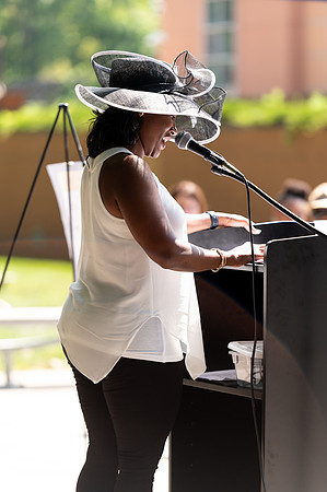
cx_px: 164
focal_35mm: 170
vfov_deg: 12.1
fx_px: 2321
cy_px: 246
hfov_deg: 8.1
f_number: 2.8
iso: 100
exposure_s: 1/640
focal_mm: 170
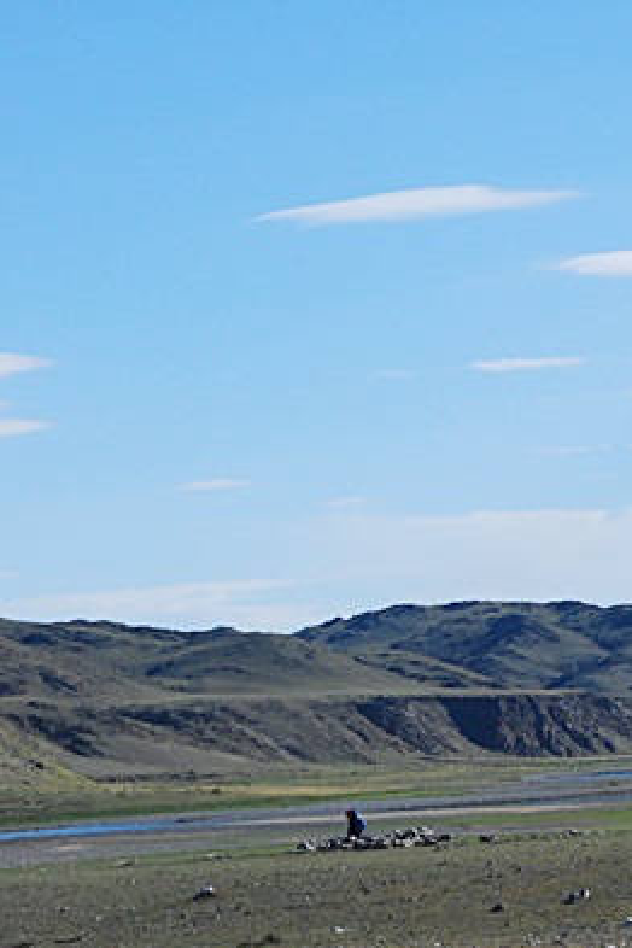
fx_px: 4029
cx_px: 232
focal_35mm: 153
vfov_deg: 13.4
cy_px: 550
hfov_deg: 9.0
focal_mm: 50
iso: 400
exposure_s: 1/3200
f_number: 5.6
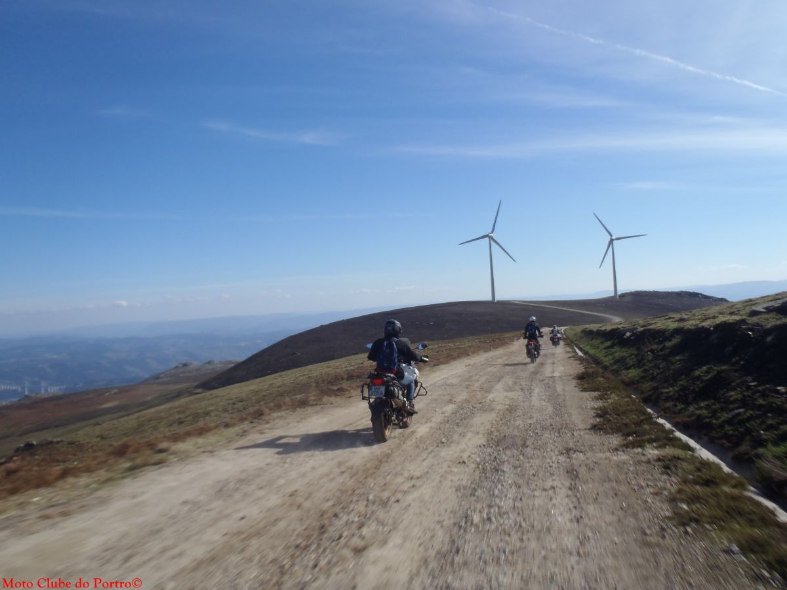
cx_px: 394
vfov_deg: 49.7
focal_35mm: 28
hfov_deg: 63.4
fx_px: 637
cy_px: 295
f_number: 11
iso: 80
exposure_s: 1/100
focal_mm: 5
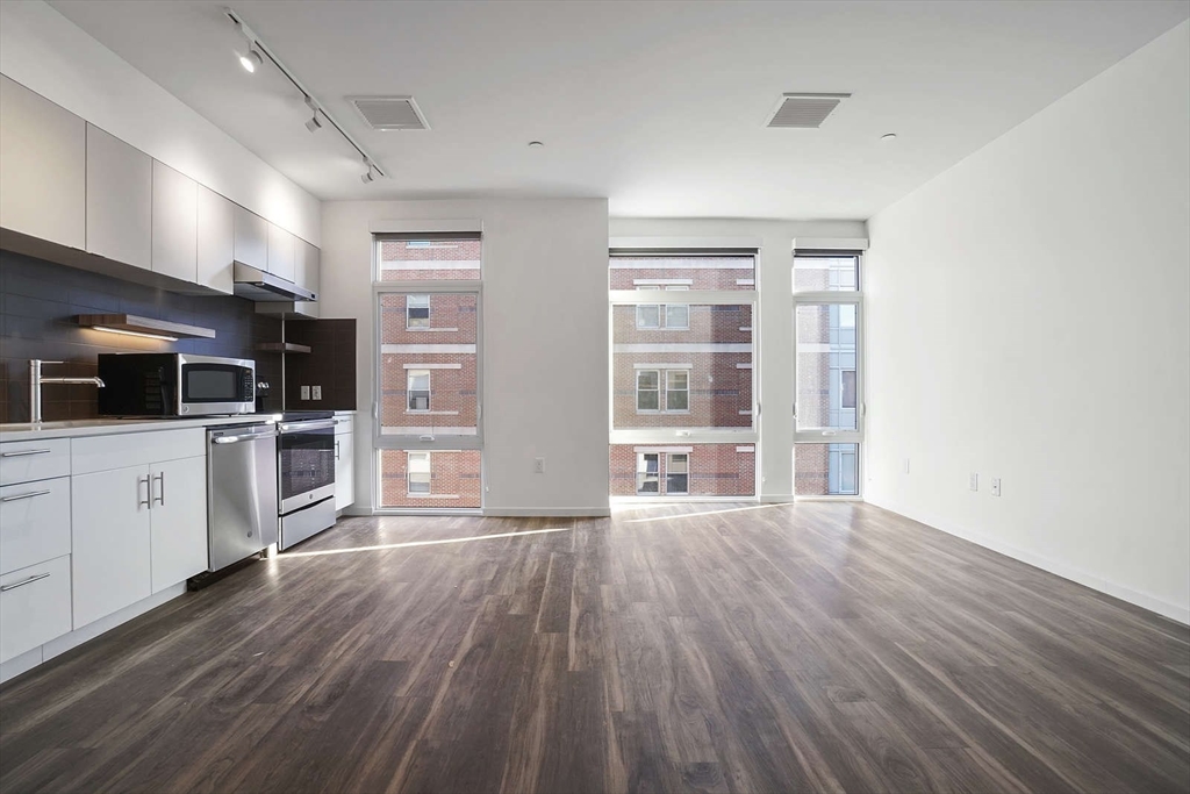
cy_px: 397
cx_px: 595
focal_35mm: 15
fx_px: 496
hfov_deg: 100.4
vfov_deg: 77.3
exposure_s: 1/13
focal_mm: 10
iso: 500
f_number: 11
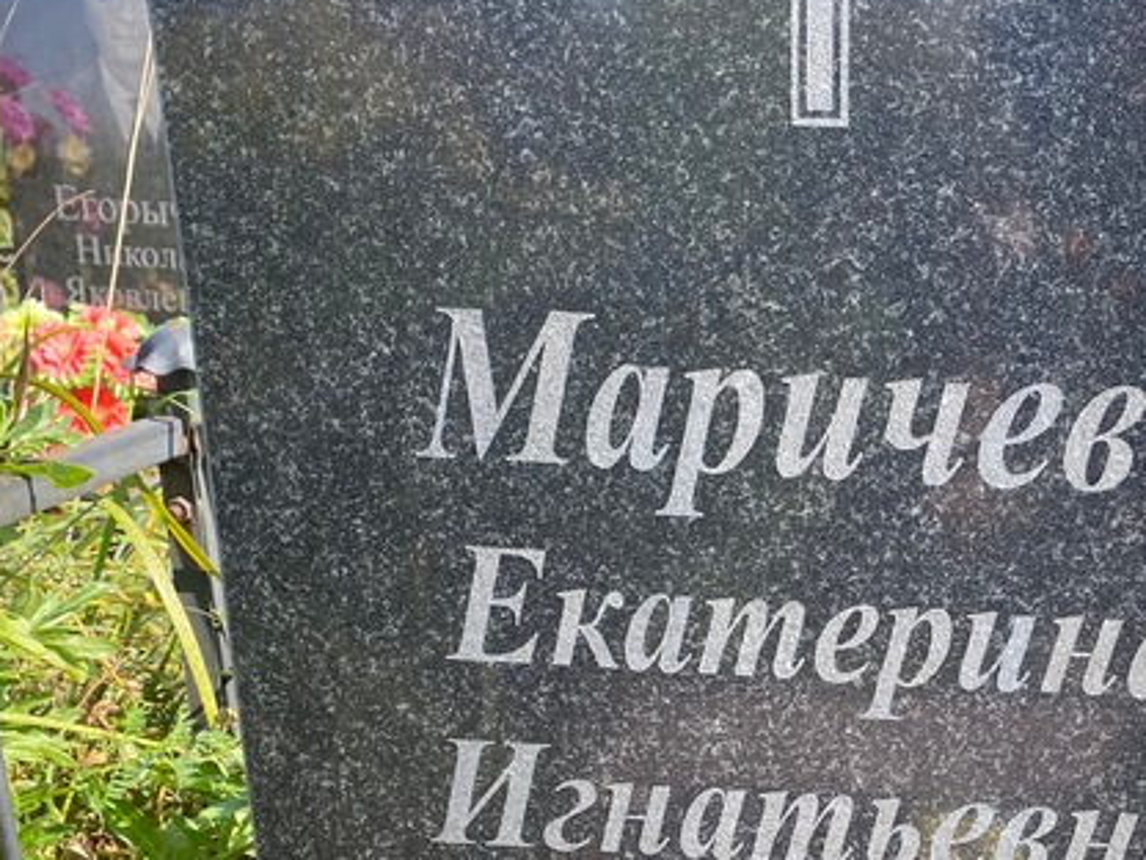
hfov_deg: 37.1
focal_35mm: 50
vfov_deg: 28.1
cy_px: 764
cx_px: 882
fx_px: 1655
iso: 32
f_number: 1.8
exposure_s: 1/539
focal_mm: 4.25
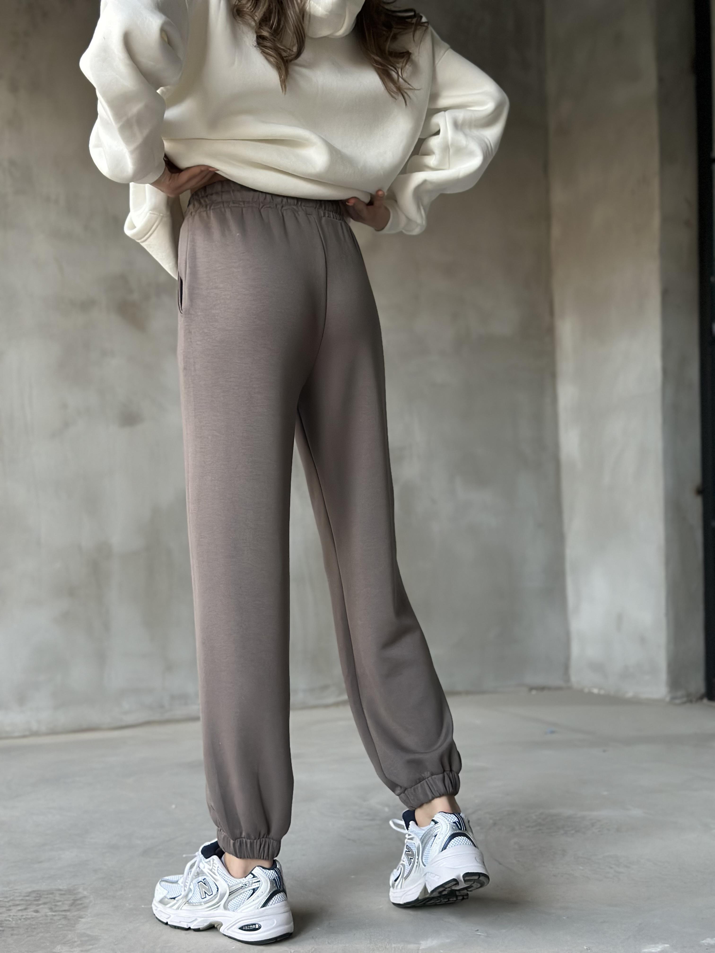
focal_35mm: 48
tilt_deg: +1.8
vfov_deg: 39.7
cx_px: 358
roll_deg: +0.5
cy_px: 476
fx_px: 1322
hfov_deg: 30.3
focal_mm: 6.86
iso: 320
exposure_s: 1/60
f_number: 1.78
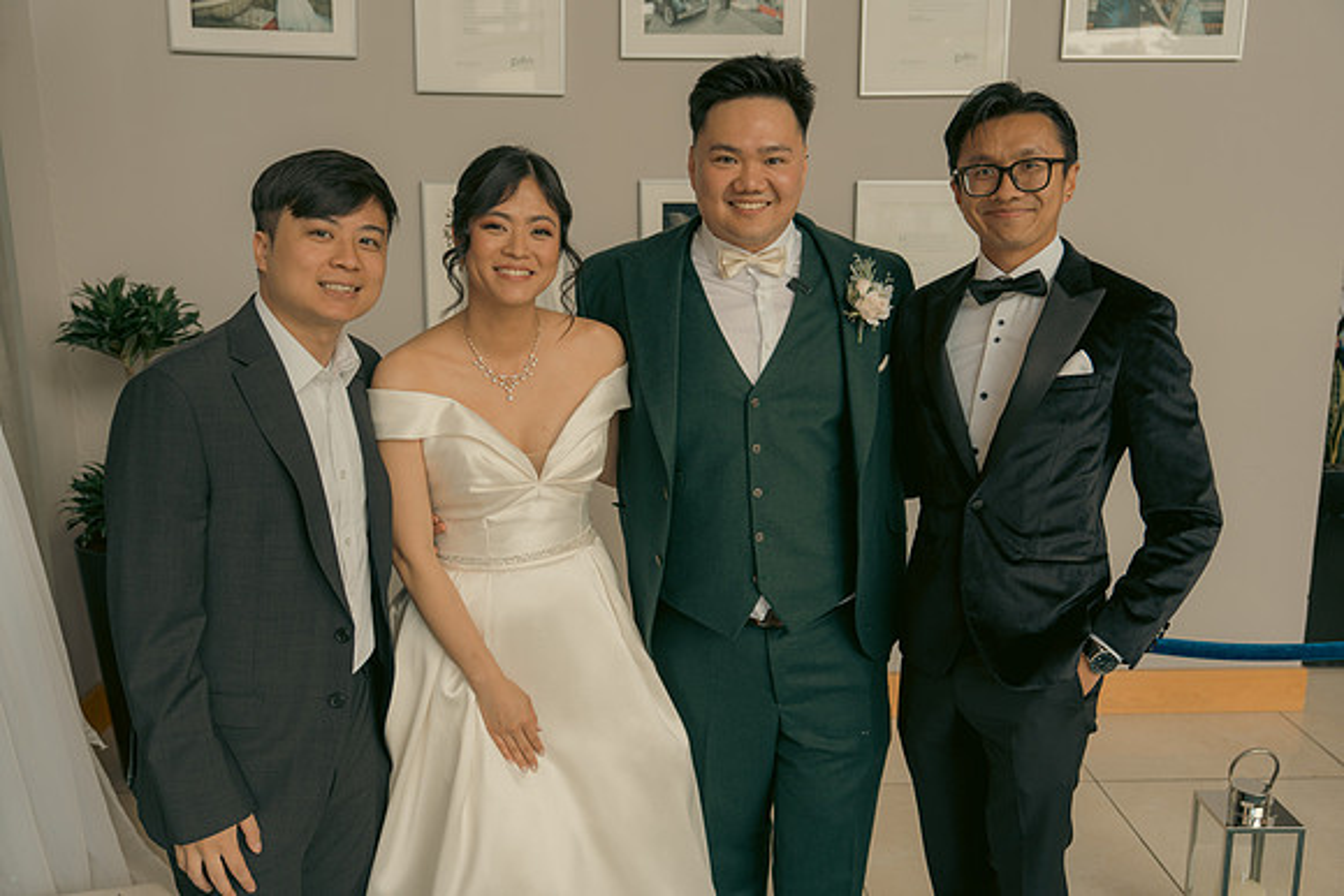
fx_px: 1195
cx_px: 672
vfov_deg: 41.1
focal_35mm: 32
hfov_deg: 58.7
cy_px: 448
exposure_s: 1/160
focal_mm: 32
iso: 200
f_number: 3.5
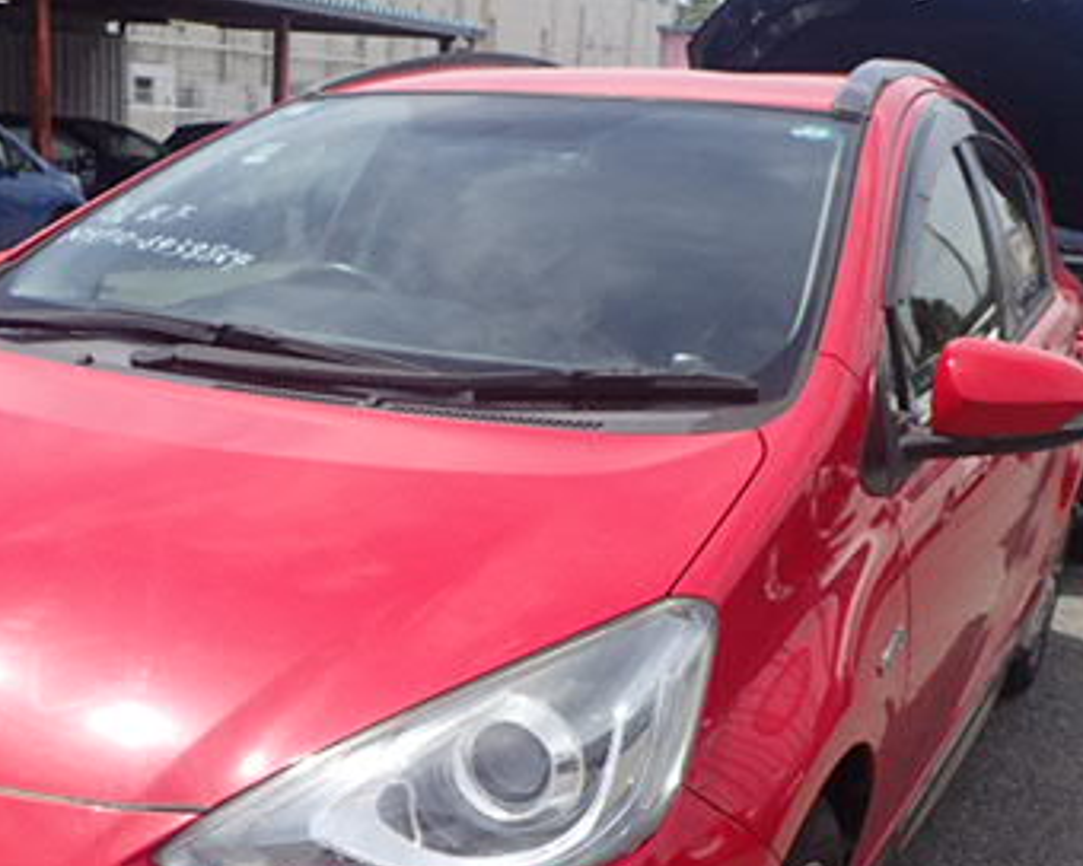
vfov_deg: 32.0
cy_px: 681
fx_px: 1474
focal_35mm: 46
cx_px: 325
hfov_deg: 39.6
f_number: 8
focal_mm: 4.5
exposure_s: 1/160
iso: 100
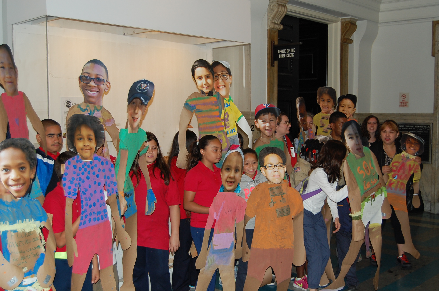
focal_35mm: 45
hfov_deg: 43.7
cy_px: 146
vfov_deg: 29.8
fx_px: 548
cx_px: 220
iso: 400
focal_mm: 30
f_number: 4.2
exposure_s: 1/60
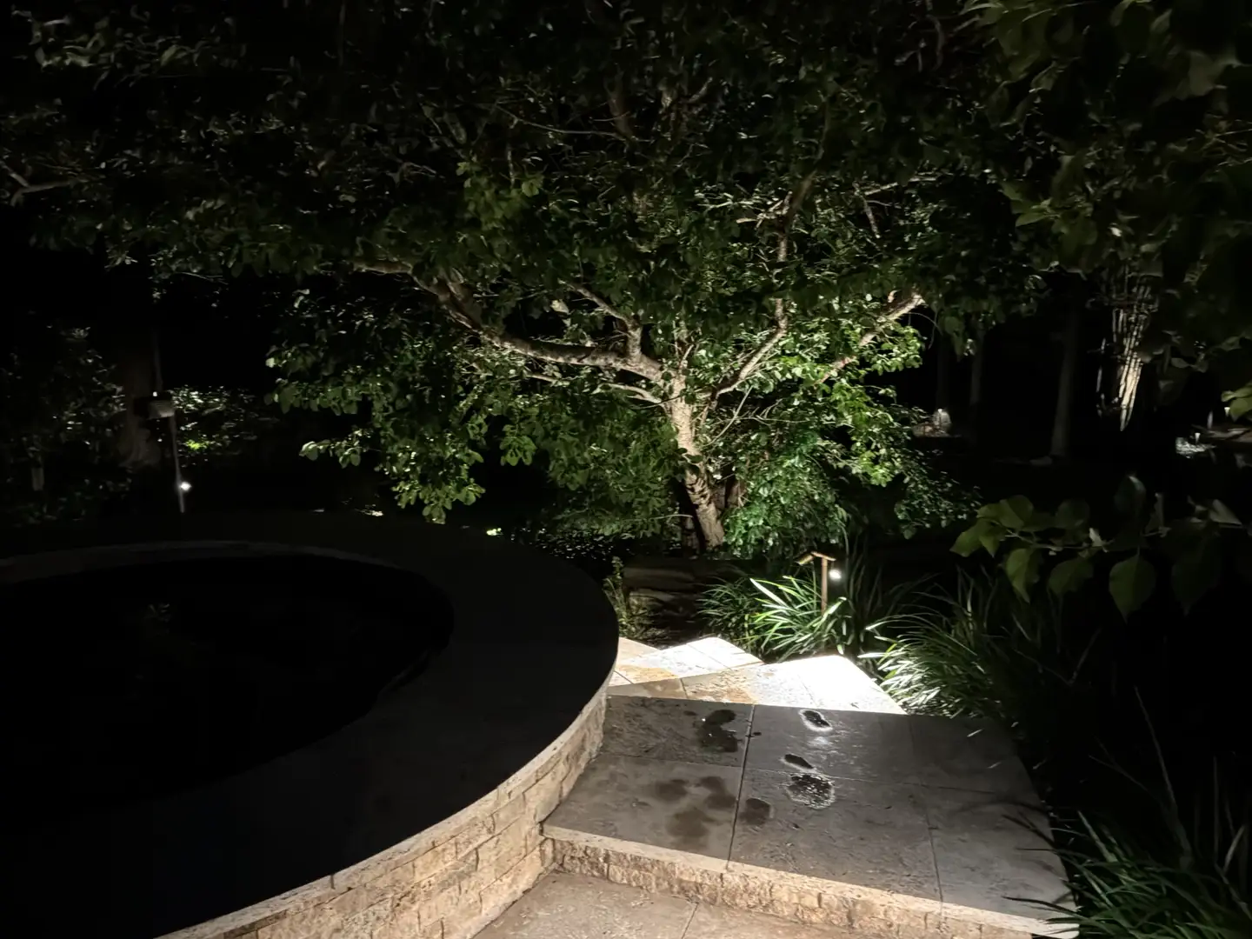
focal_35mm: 28
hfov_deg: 63.4
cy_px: 470
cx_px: 626
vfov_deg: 49.7
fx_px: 1013
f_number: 1.8
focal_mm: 3
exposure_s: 1/15
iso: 800
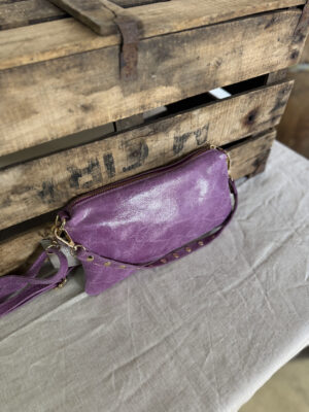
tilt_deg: -48.6
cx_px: 154
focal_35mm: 24
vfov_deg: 71.6
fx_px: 286
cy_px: 206
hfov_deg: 56.8
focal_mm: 6.76
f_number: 1.78
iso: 200
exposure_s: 1/50
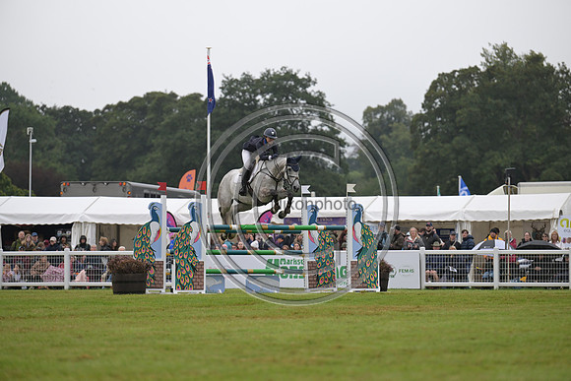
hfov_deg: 10.3
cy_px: 190
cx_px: 286
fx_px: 3173
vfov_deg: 6.9
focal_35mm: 200
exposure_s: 1/1250
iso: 900
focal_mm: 200
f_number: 4
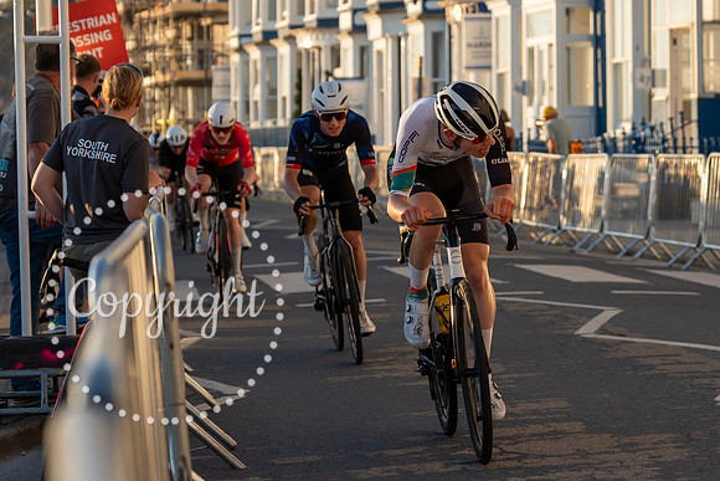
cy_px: 256
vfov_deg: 10.5
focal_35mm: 131
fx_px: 2614
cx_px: 370
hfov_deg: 15.7
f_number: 3.5
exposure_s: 1/1000
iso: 200
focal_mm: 70
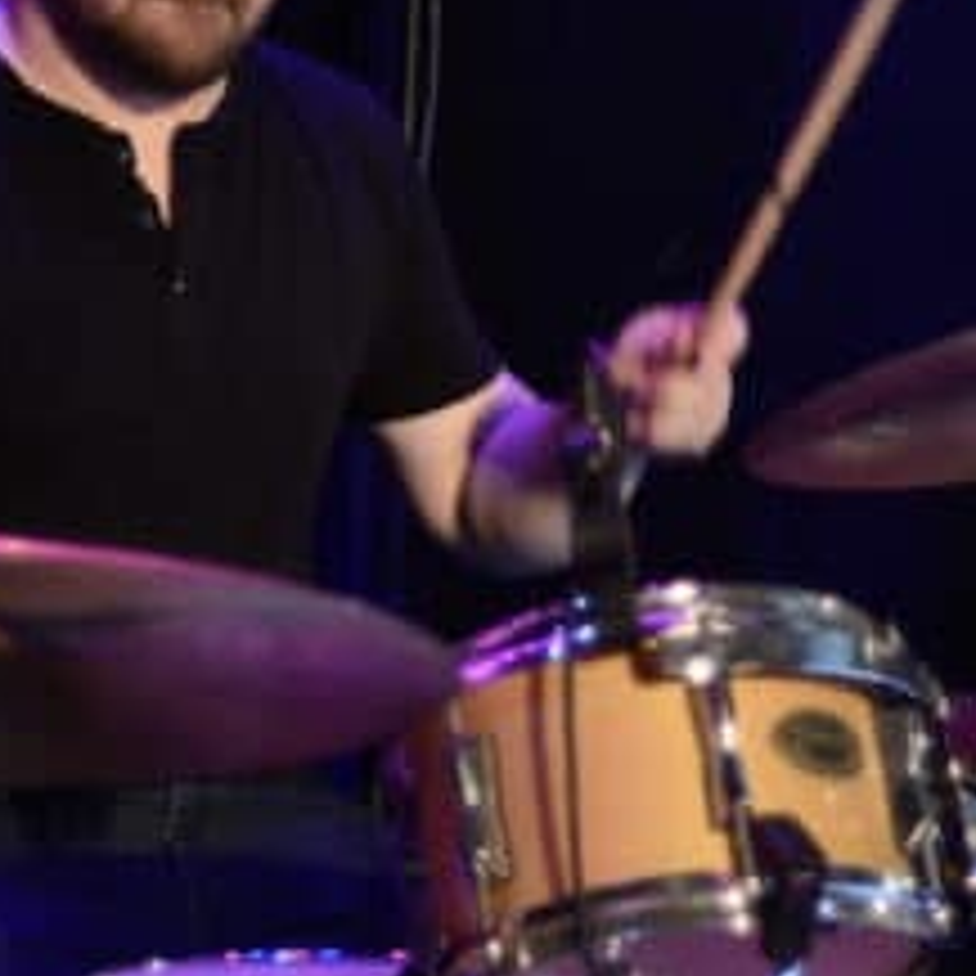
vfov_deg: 8.7
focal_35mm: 201
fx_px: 6412
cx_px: 261
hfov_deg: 8.7
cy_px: 184
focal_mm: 50
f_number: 1.4
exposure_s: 1/100
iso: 2000
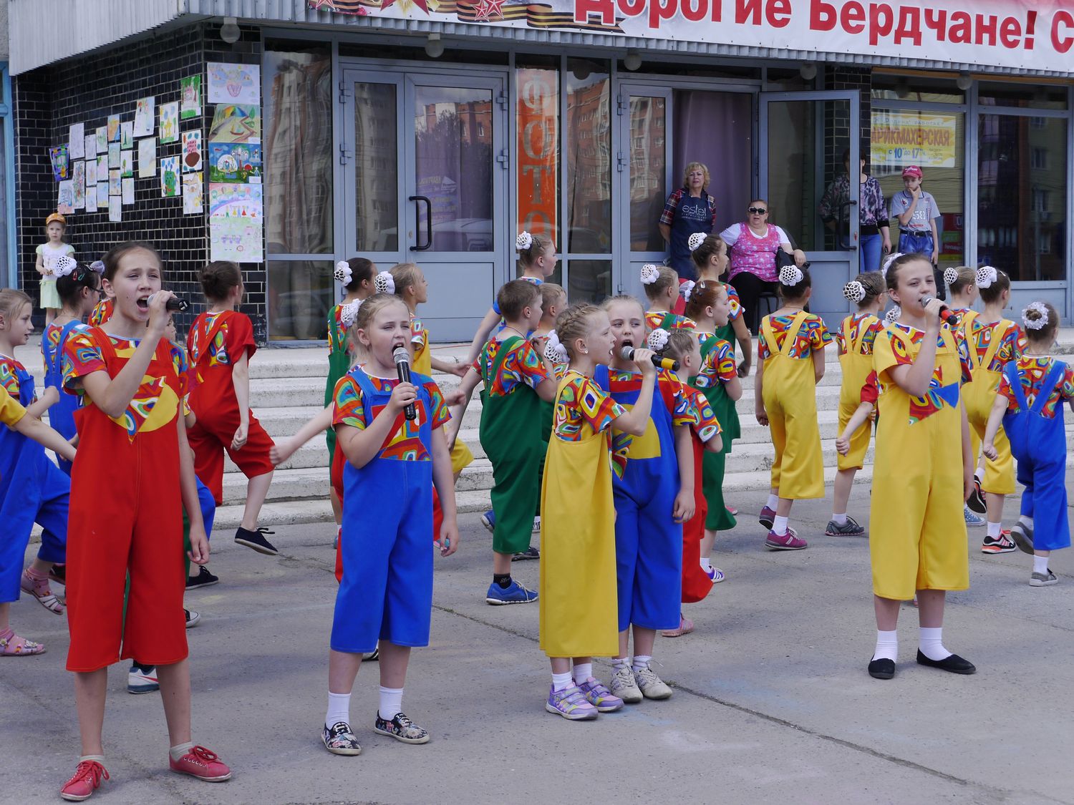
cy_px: 402
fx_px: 1924
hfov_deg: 31.2
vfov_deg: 23.7
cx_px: 537
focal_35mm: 62
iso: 160
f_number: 7.1
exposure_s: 1/200
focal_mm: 31
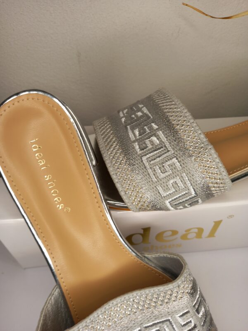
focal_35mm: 25
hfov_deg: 54.9
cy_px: 166
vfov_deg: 69.4
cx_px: 124
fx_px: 239
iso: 32
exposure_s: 1/50
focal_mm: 4.6
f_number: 2
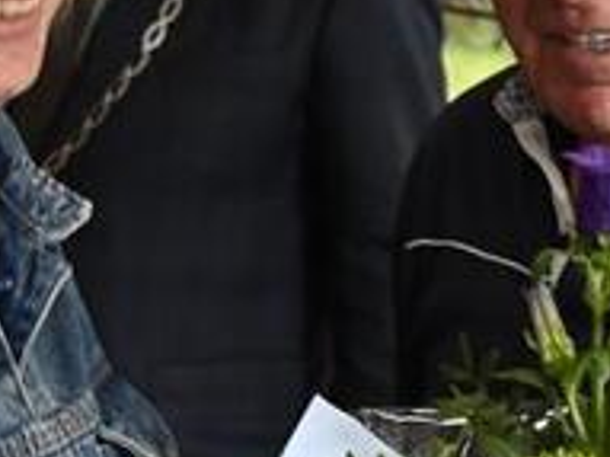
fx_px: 2818
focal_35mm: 160
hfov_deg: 12.3
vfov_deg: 9.2
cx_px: 233
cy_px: 5
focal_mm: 32
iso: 400
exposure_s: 1/60
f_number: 4
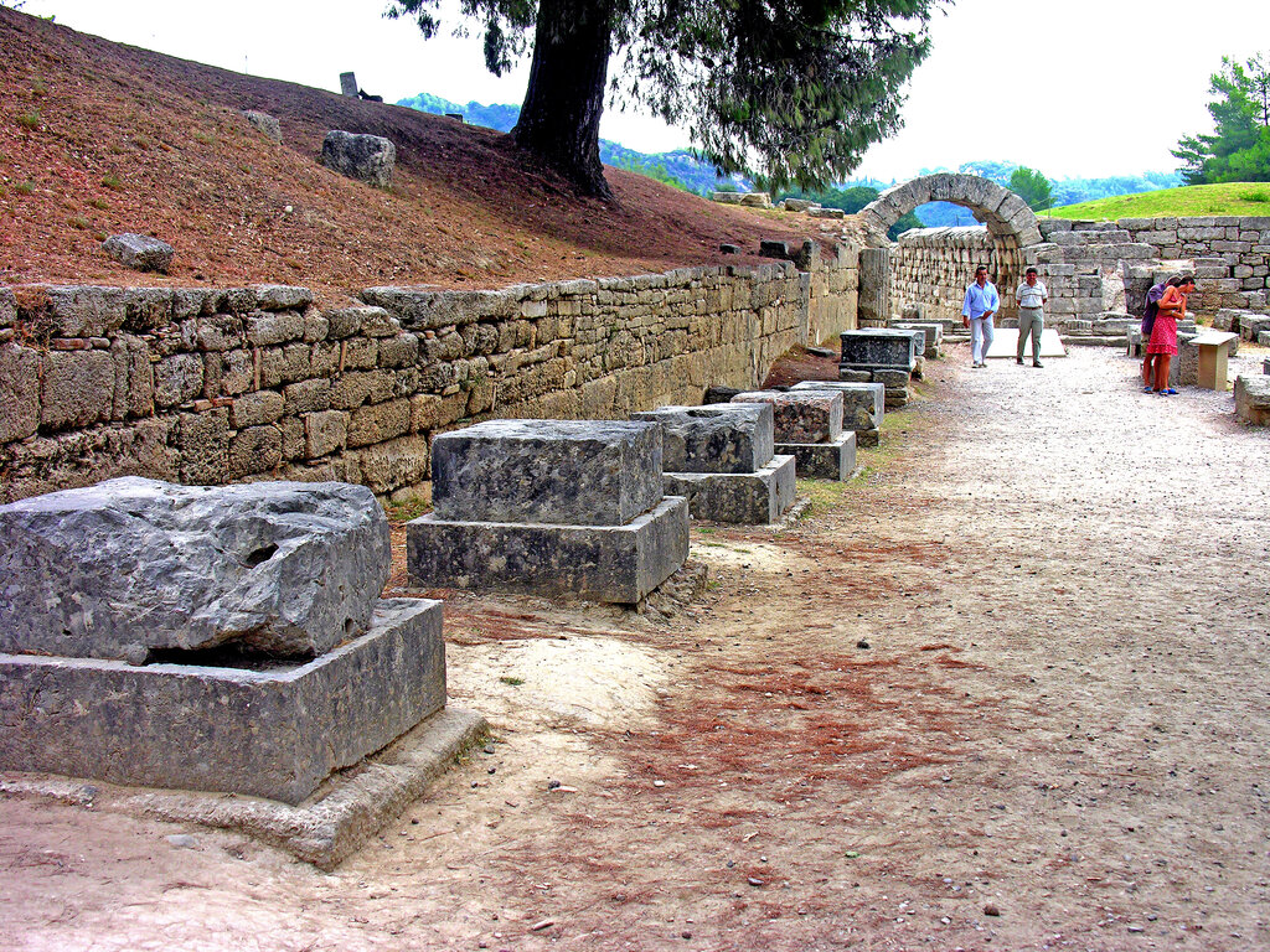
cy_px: 476
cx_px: 635
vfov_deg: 31.5
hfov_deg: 41.2
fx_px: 1688
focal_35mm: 46
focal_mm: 11.8
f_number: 3.8
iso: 50
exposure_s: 1/64
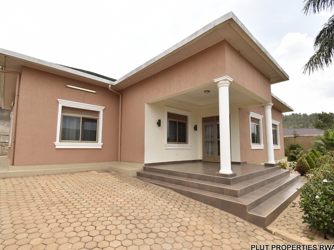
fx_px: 164
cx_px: 164
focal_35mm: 17
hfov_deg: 91.0
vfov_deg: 74.7
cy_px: 129
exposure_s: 1/160
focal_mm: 10
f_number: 8
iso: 100
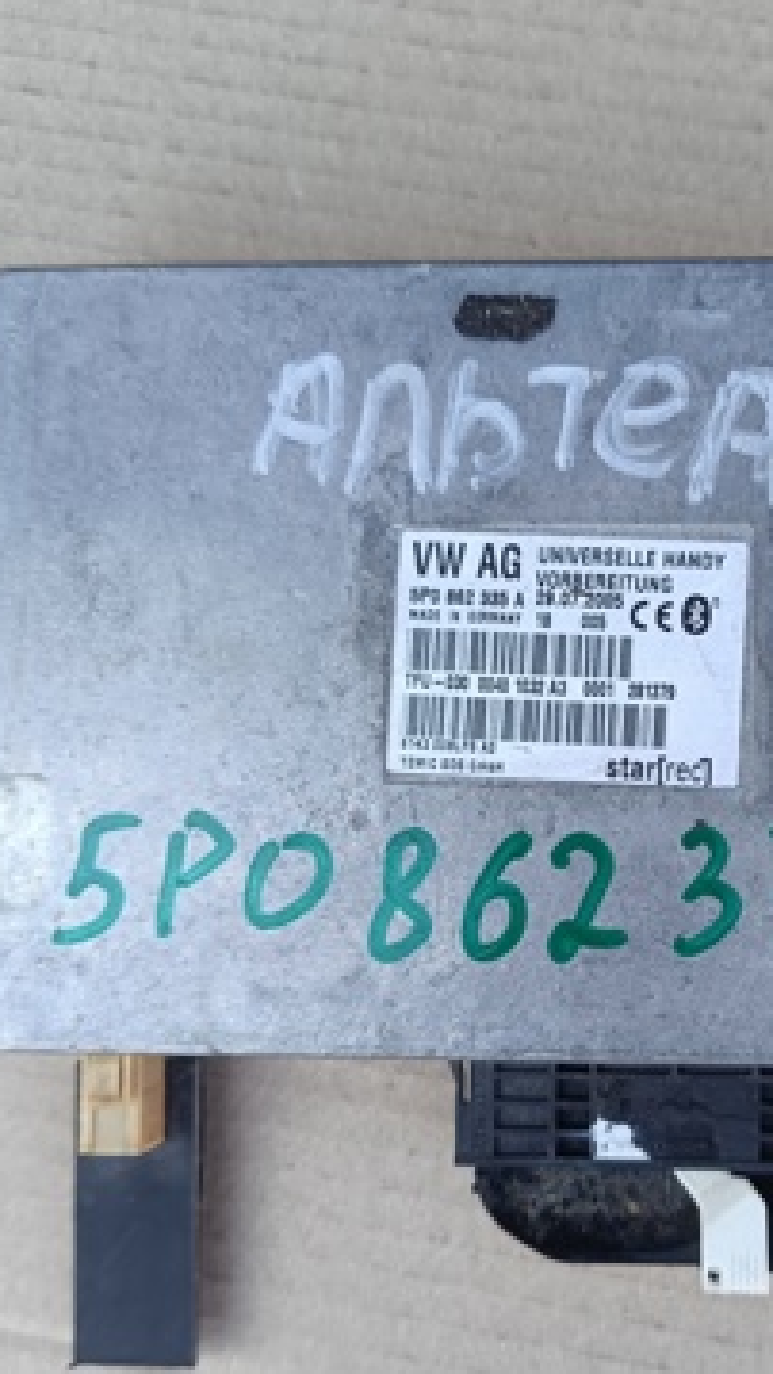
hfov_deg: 32.9
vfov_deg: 56.5
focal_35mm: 35
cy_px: 773
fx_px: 1275
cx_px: 608
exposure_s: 1/102
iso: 72
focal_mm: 5.59
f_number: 1.88
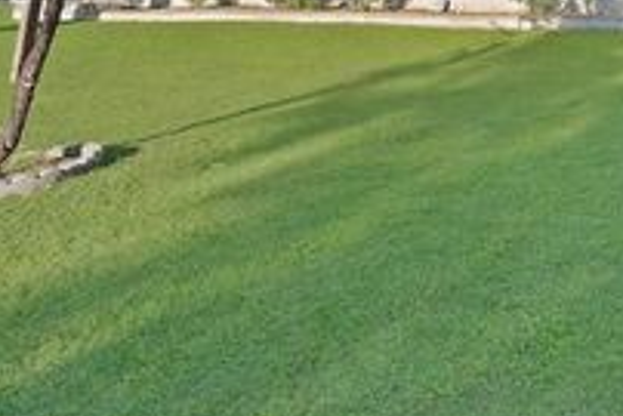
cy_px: -59
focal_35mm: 42
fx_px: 727
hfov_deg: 37.3
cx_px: 716
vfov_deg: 28.5
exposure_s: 1/80
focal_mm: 17
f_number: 10
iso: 640
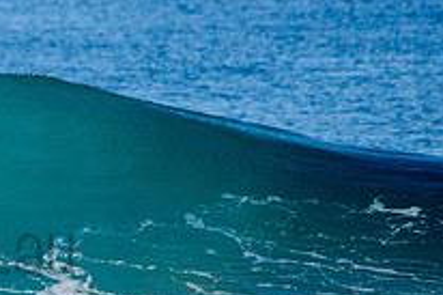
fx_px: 17312
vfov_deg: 1.0
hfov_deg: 1.5
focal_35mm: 1408
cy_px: 225
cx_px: -153
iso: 250
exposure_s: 1/1600
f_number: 5.6
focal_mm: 500
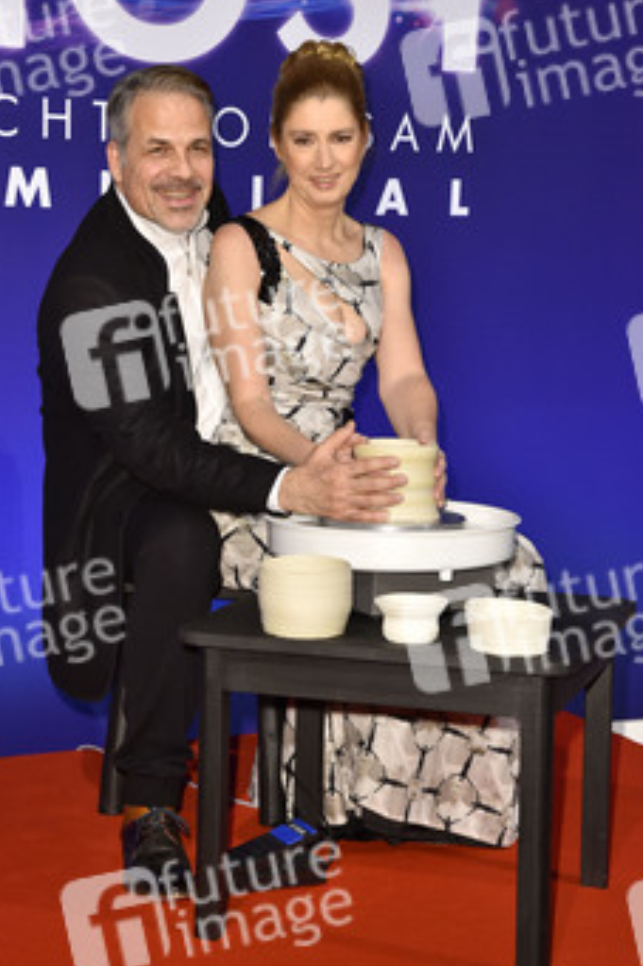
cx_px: 289
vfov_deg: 23.1
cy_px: 484
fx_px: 2360
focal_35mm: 88
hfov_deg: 15.5
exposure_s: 1/200
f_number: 6.3
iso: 800
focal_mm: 75
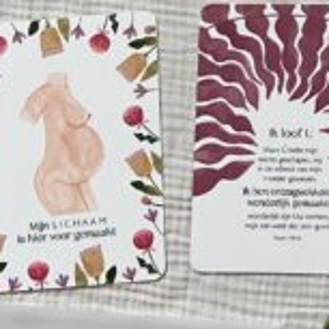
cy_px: -253
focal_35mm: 100
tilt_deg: -86.0
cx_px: 413
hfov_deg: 16.5
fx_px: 1075
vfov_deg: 15.2
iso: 80
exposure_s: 1/50
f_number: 1.8
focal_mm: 4.25
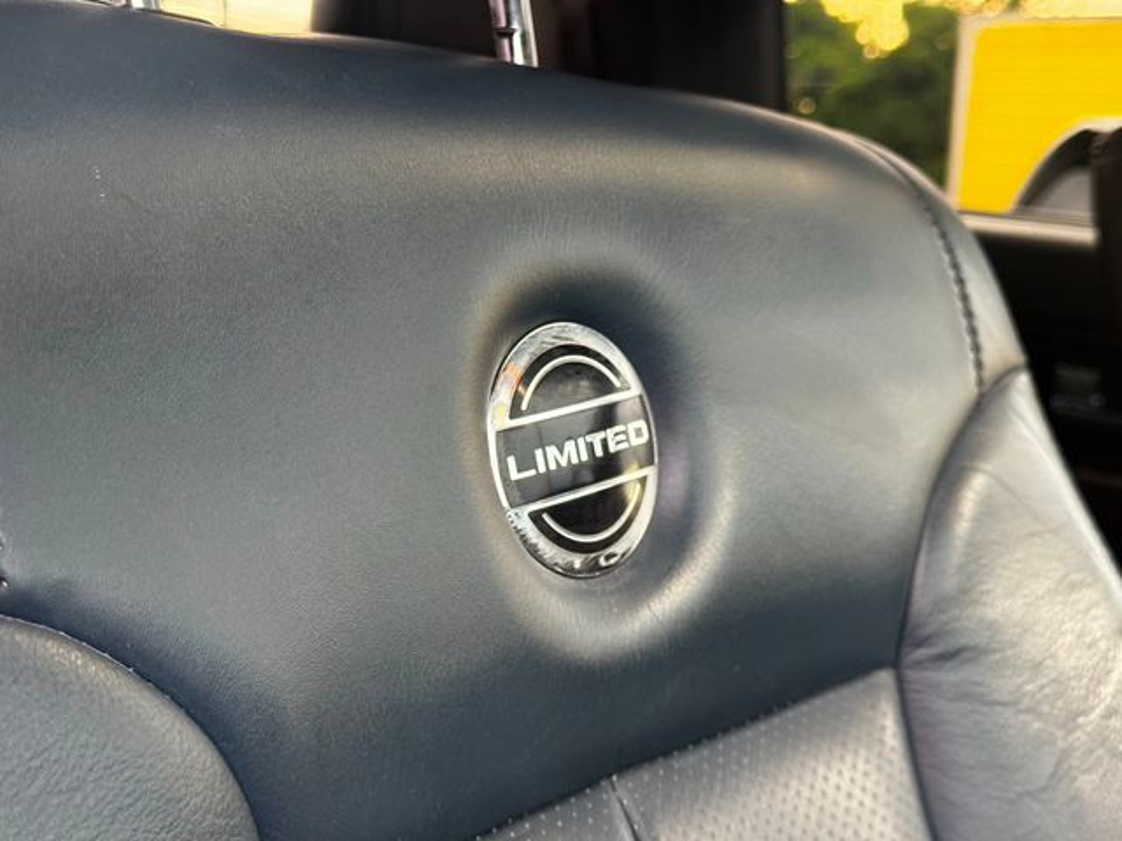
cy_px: 420
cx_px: 561
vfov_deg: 30.3
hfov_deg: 39.7
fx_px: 1556
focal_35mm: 48
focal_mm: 6.76
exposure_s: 1/60
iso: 200
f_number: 1.78
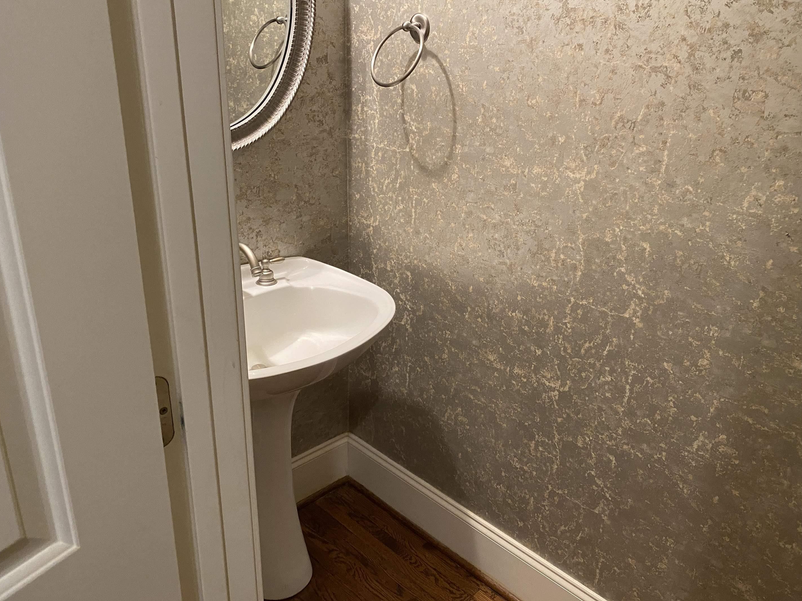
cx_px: 423
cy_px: 278
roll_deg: -2.3
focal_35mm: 28
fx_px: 649
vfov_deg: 49.7
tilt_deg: -20.2
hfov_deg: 63.4
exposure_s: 1/60
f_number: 1.8
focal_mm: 4.25
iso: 320
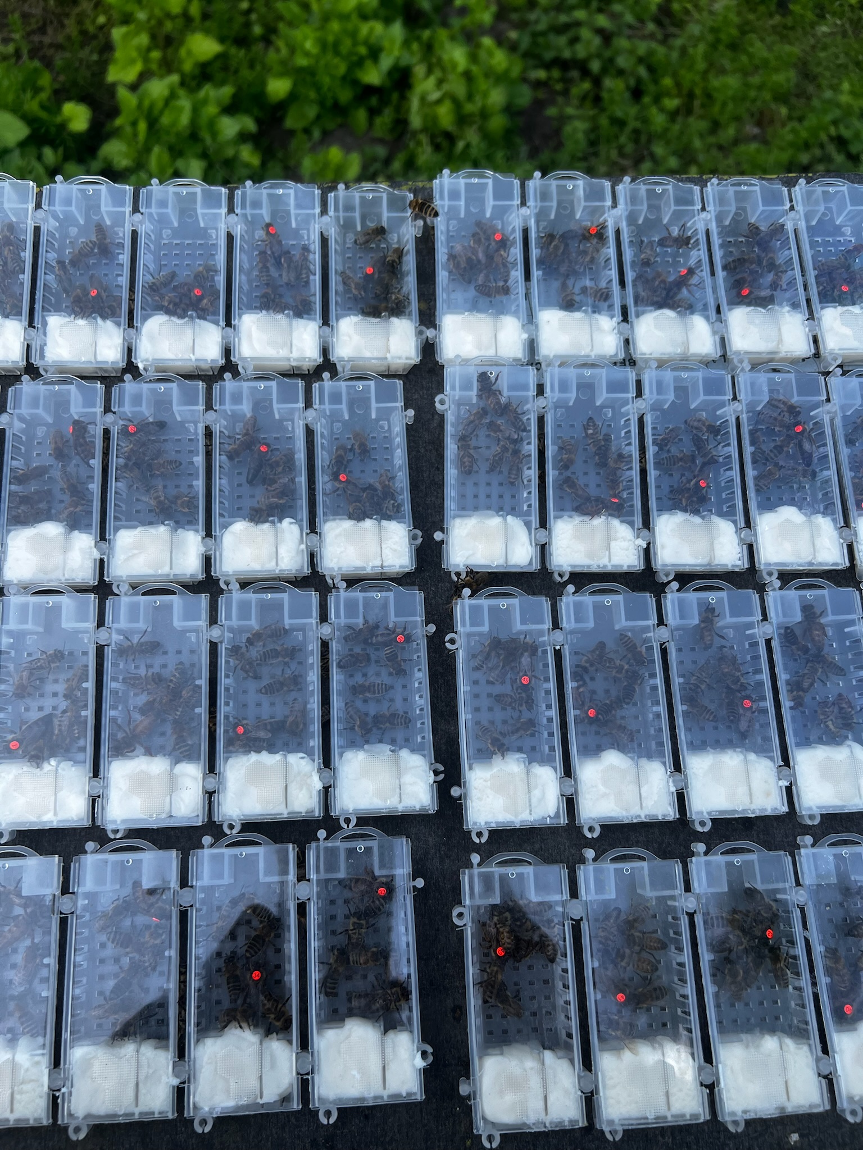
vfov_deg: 67.3
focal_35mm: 26
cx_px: 432
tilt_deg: -69.0
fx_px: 864
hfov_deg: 53.1
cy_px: 575
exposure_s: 1/584
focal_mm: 5.7
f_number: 1.5
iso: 50
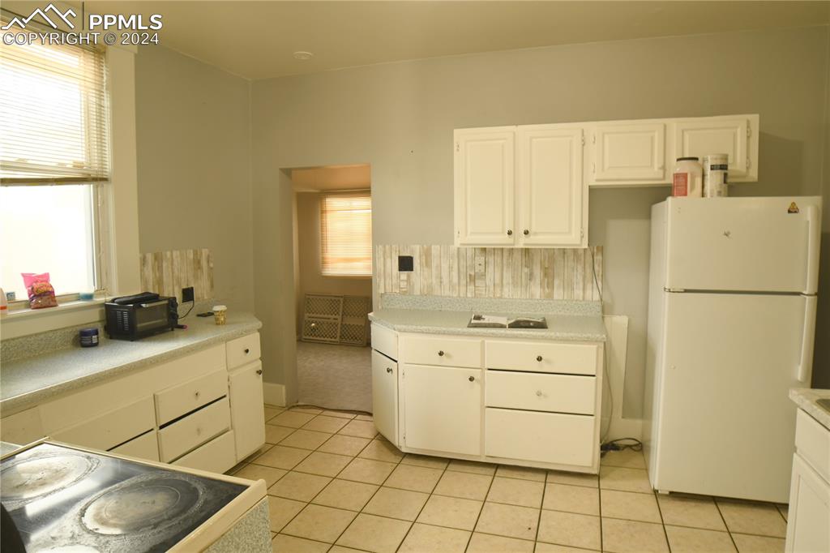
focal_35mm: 21
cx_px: 415
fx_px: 484
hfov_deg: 81.2
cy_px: 276
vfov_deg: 59.5
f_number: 2.8
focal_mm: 14
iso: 250
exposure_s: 1/50
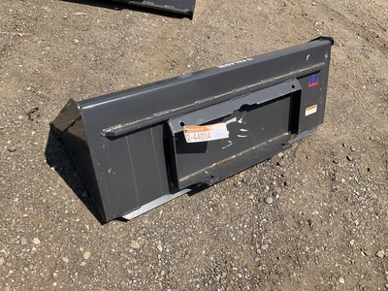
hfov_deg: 61.7
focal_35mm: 29
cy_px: 146
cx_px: 194
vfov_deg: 48.2
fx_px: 325
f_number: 1.8
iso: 25
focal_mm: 3
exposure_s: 1/1490
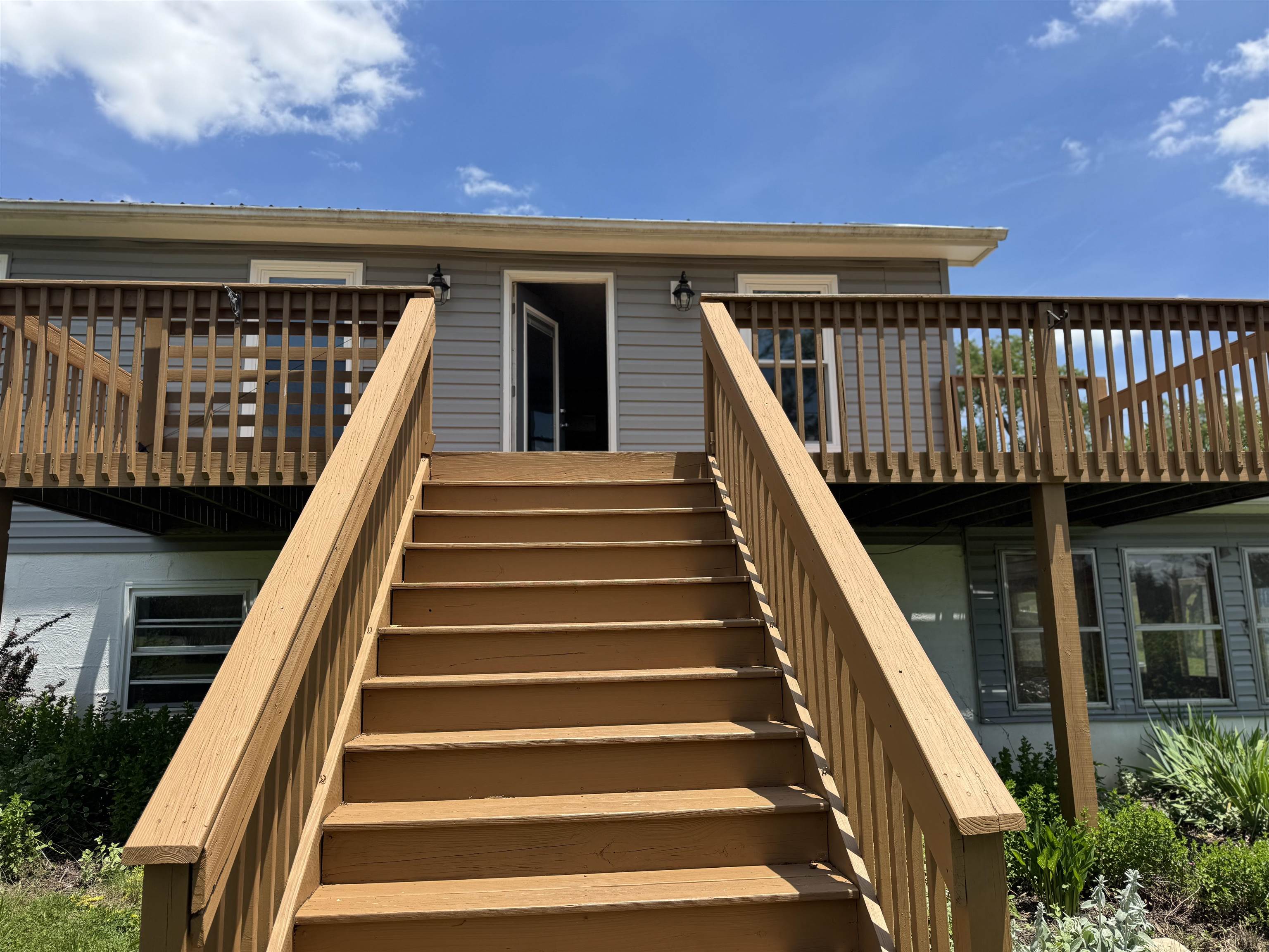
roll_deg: +1.2
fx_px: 880
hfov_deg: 71.6
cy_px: 476
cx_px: 634
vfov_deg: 56.8
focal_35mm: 24
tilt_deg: +10.7
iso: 80
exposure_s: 1/3413
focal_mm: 6.76
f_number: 1.78
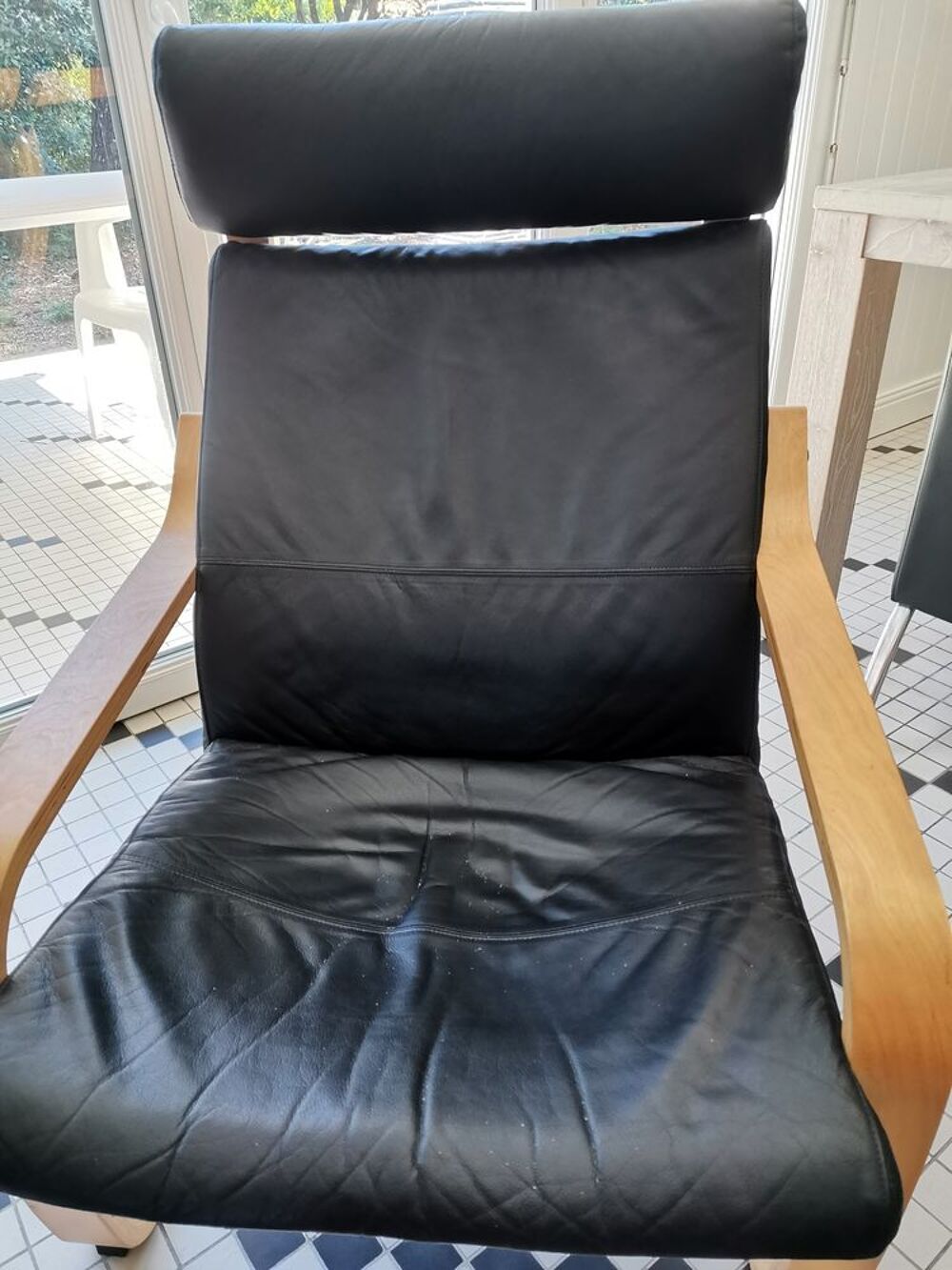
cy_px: 635
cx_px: 476
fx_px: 953
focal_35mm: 26
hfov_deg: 53.1
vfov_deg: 67.3
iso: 250
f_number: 1.8
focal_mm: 4.75
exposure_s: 1/100
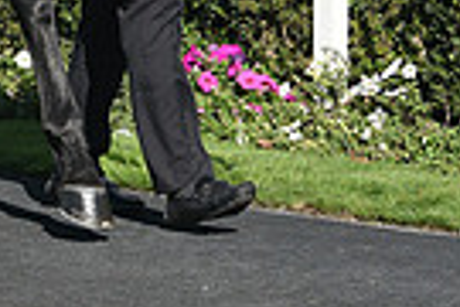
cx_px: -225
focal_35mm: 422
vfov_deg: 3.2
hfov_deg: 4.9
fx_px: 5392
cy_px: -326
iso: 400
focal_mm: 98
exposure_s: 1/1600
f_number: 6.3
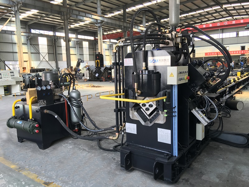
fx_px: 209
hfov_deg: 61.7
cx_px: 124
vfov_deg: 48.2
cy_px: 94
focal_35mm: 29
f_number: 2.2
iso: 25
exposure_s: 1/33
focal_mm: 4.15
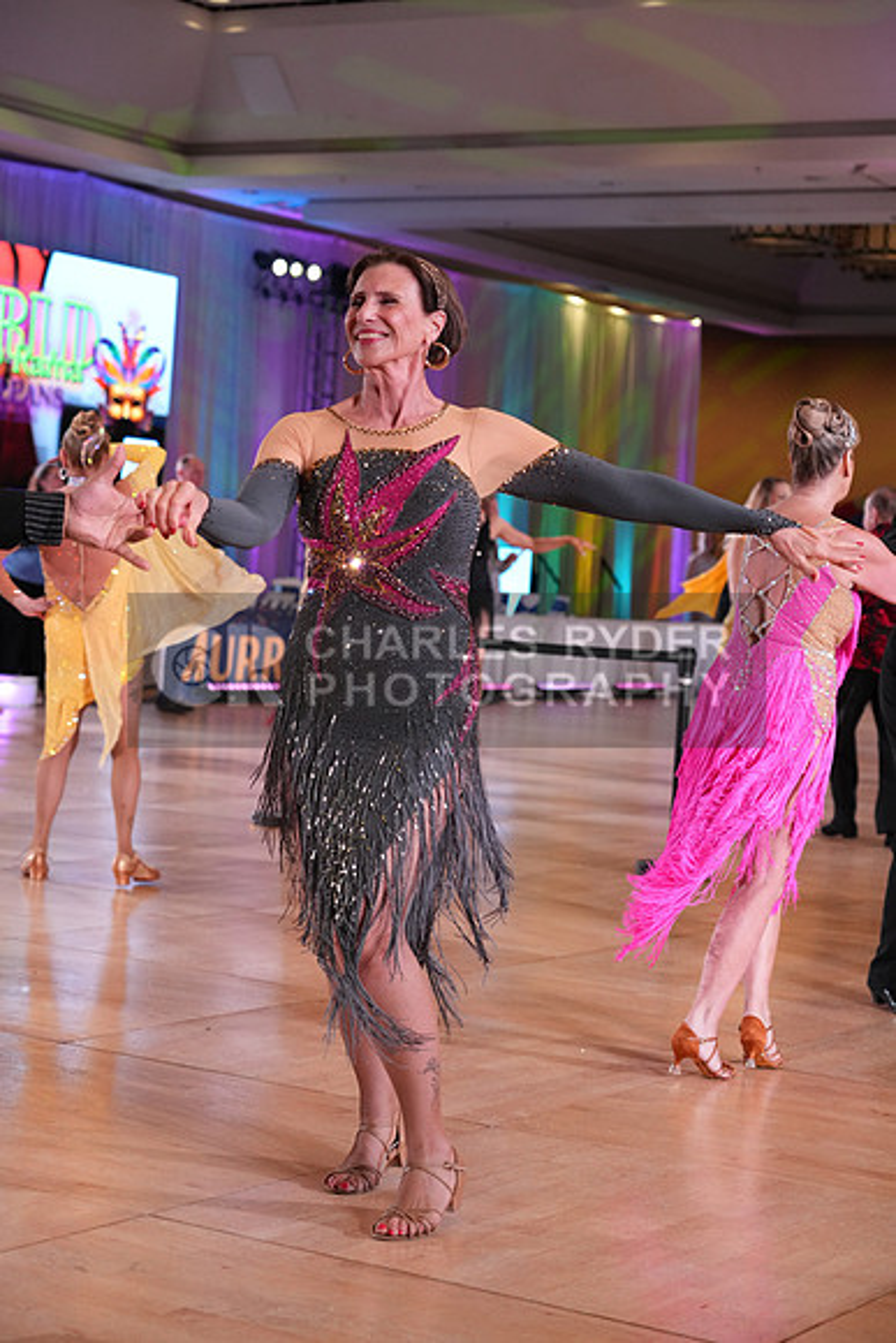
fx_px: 2537
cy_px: 672
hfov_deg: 20.0
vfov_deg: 29.6
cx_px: 448
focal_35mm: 68
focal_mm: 68
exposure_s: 1/500
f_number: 4
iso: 2500
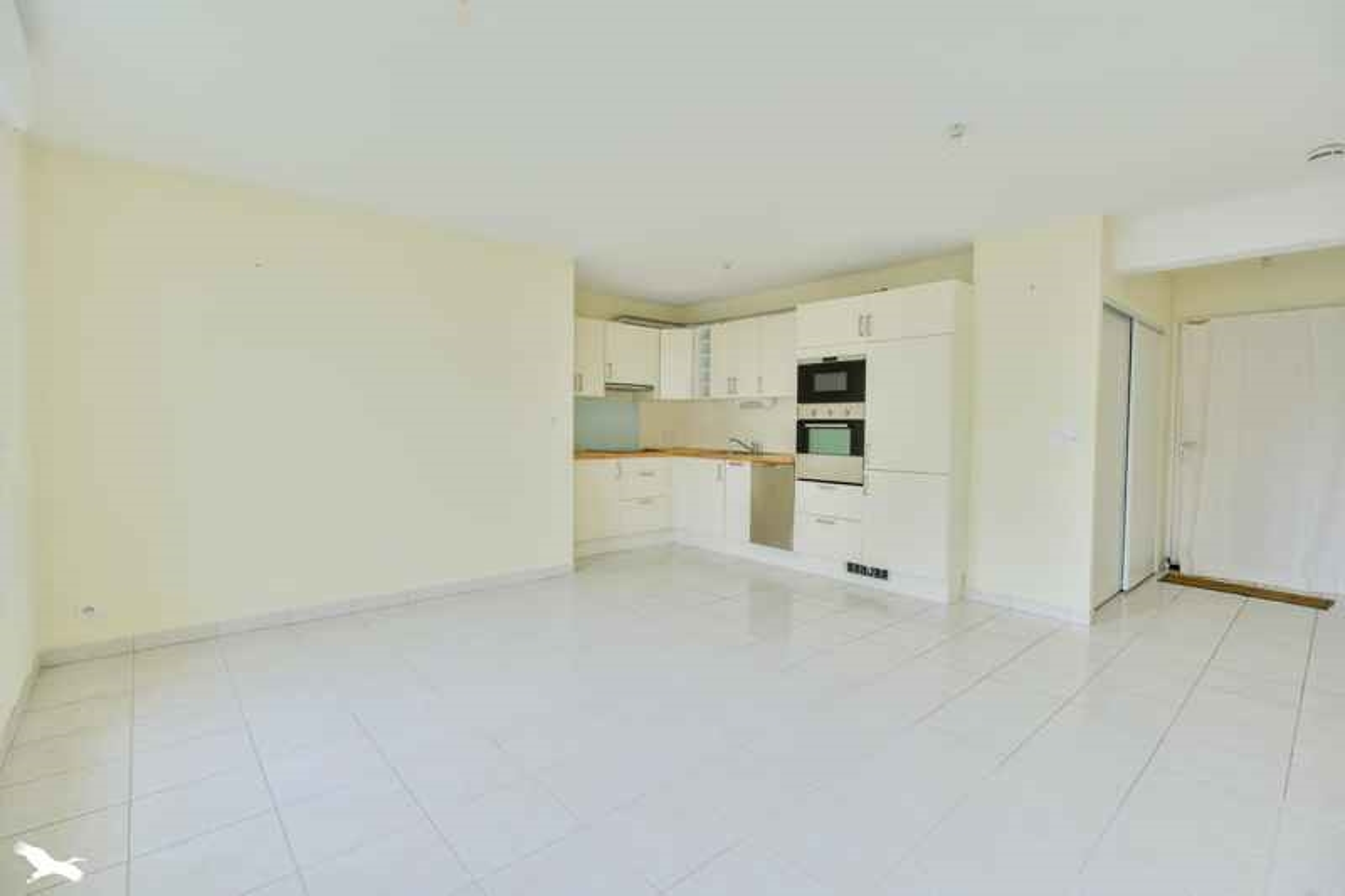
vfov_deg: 73.7
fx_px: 598
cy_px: 448
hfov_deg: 96.7
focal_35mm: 16
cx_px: 672
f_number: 8
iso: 800
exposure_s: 1/500
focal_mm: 16
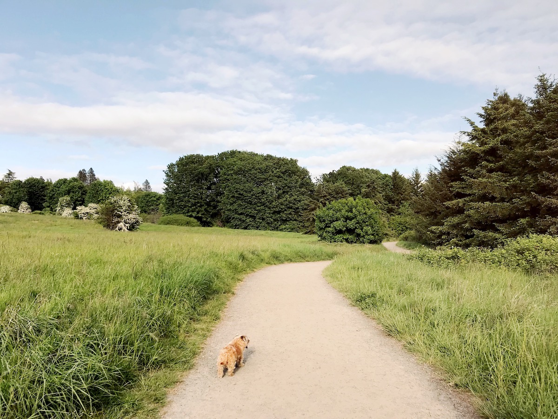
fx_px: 451
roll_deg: -2.1
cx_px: 279
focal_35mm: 28
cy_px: 210
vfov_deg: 49.7
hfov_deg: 63.4
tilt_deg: +4.3
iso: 20
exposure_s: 1/1623
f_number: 1.8
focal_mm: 3.99
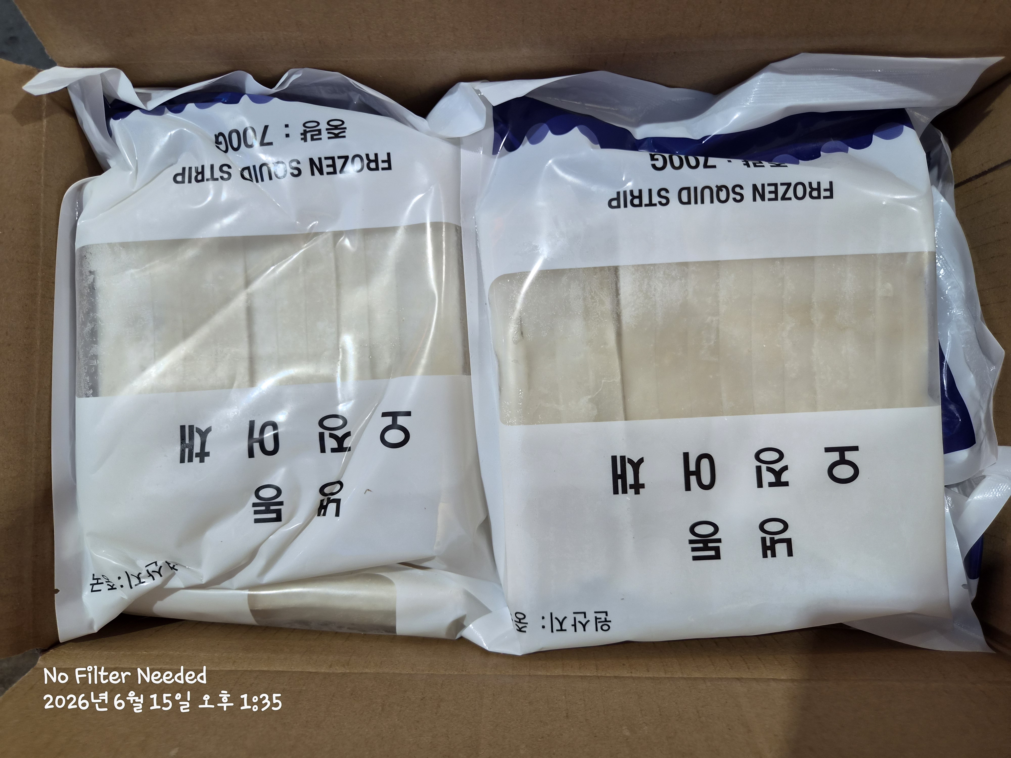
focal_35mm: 23
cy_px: 379
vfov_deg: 58.9
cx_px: 506
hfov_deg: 73.9
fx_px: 672
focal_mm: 5.4
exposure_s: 1/120
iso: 160
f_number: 1.8
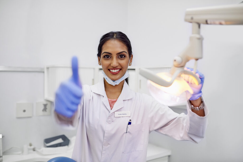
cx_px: 122
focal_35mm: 35
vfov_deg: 37.9
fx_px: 236
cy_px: 81
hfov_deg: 54.4
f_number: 2.2
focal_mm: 35
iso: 500
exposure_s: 1/200
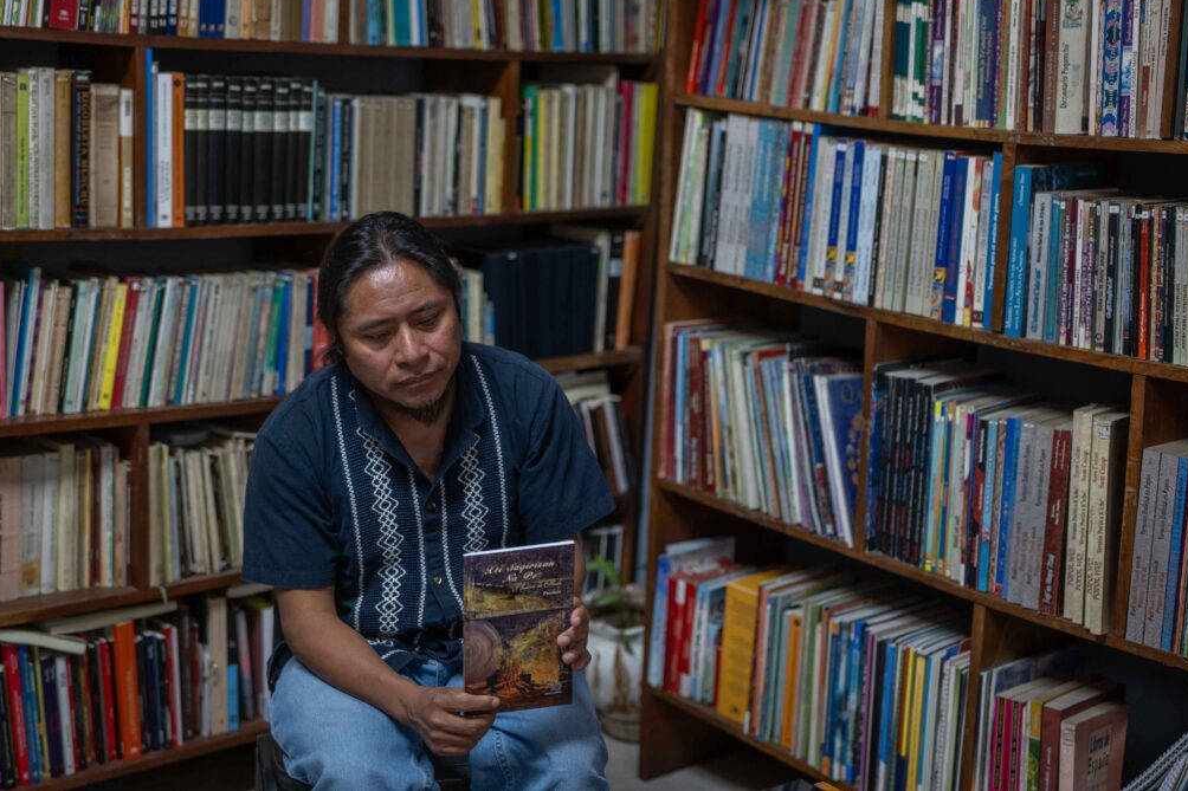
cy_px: 388
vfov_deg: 26.5
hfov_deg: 38.9
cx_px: 596
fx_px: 1683
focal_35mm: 51
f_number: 2
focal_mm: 50
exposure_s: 1/320
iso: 1600
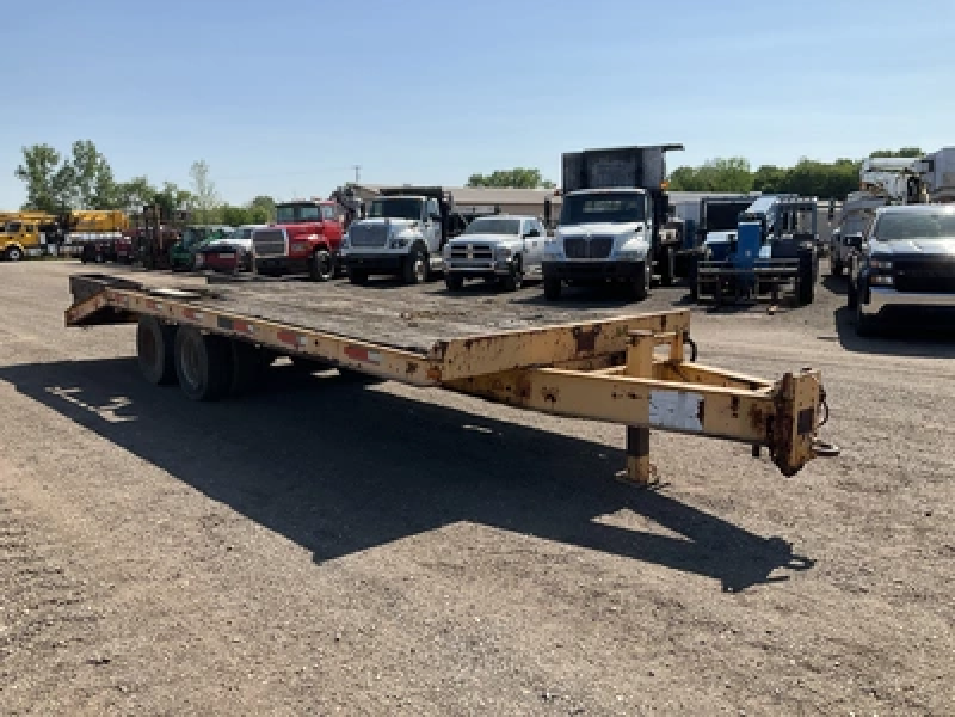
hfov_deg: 61.7
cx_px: 478
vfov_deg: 48.2
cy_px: 358
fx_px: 800
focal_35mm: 29
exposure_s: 1/1984
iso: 25
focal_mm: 3
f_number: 1.8
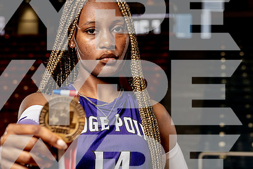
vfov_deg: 13.8
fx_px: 696
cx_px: 85
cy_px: 93
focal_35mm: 99
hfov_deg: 20.5
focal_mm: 70
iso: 640
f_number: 5.6
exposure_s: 1/250
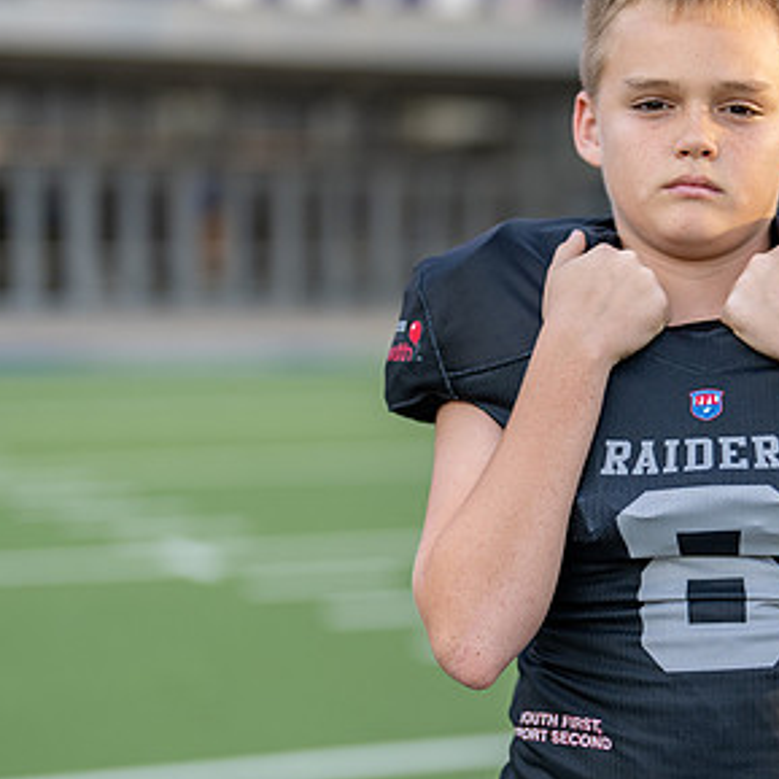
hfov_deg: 15.9
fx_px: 2750
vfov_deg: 16.1
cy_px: 444
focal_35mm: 108
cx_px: 739
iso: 100
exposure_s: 1/2000
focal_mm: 50
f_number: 1.2
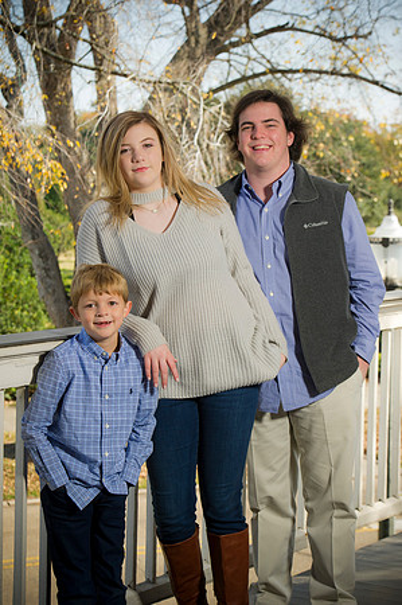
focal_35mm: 90
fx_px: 1511
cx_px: 201
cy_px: 302
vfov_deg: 22.6
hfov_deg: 15.2
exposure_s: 1/160
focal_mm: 90
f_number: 8
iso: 160
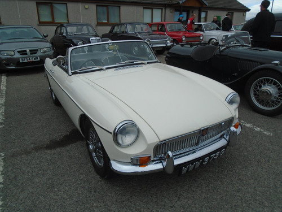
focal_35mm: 26
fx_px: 212
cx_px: 141
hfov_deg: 67.3
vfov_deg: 53.1
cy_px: 106
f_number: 8
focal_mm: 4.6
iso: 100
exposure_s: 1/250
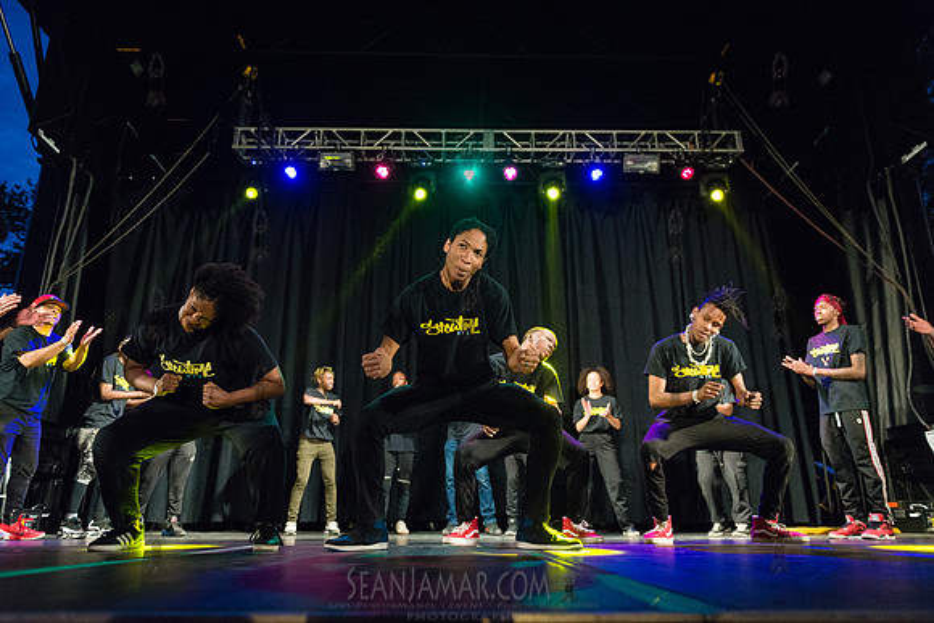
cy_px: 312
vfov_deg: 51.8
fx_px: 642
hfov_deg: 72.0
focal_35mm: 25
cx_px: 467
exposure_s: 1/1000
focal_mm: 24
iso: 4000
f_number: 2.8
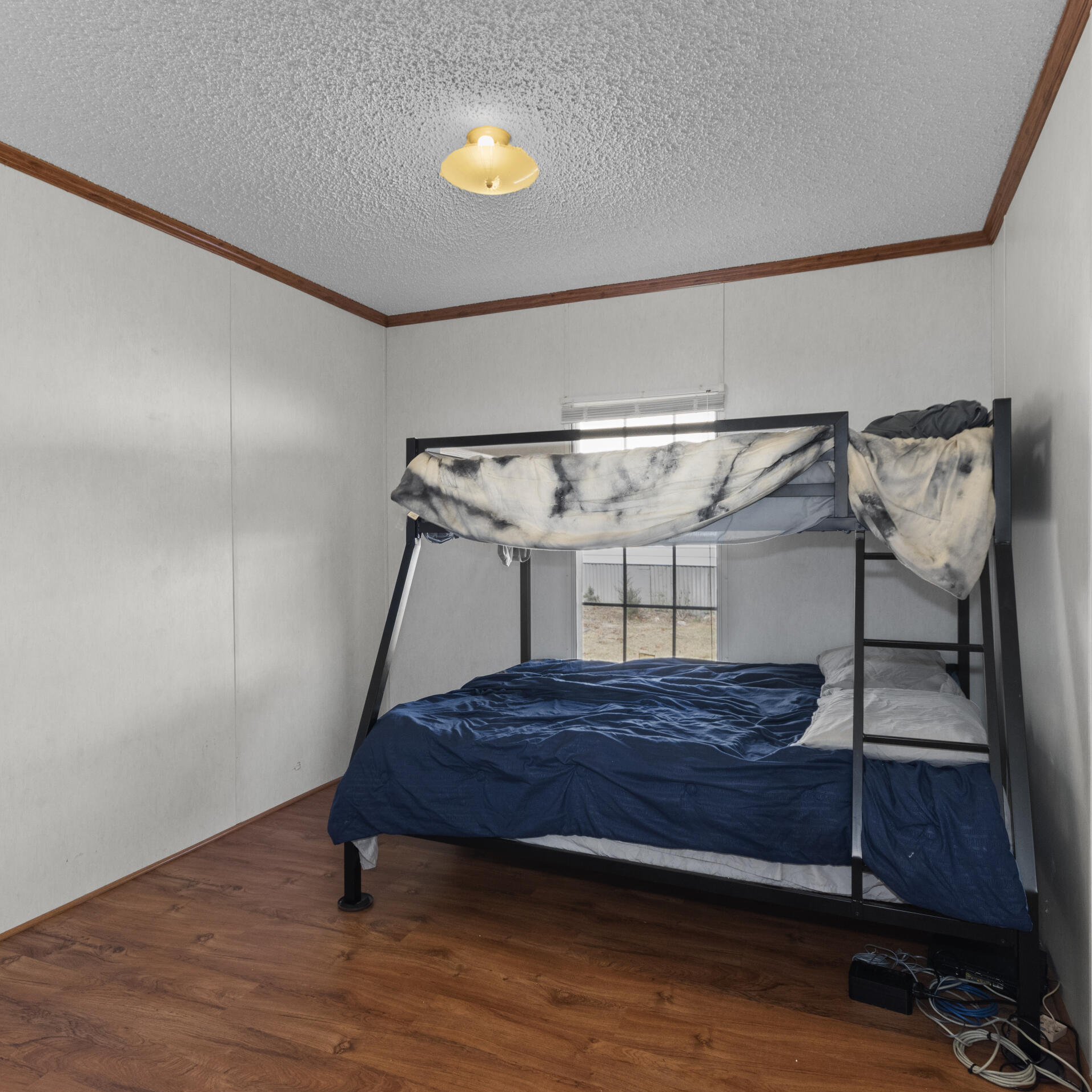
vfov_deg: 74.8
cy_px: 532
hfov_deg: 74.8
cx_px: 545
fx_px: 714
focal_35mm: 20
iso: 320
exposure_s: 1/2.5
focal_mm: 10
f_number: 8
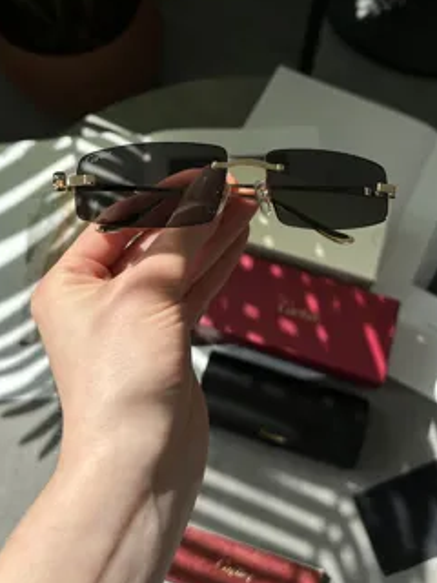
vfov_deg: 50.1
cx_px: 231
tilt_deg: -66.8
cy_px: 177
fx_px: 606
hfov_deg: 39.6
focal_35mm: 36
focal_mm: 6.86
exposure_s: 1/2353
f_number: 1.78
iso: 80
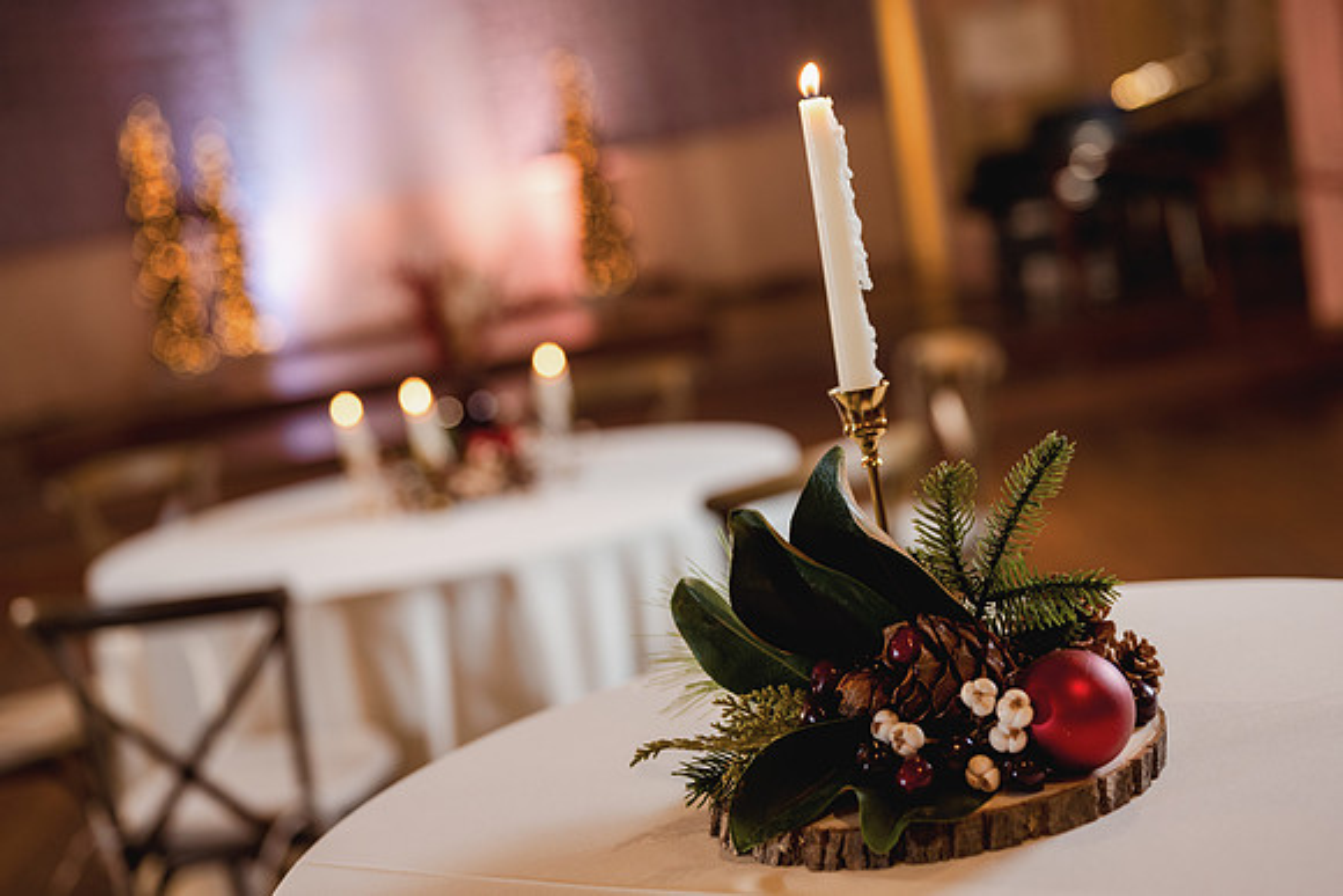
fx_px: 1866
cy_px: 448
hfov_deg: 39.6
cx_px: 672
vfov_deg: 27.0
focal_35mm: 50
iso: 400
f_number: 2.5
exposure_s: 1/60
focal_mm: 50
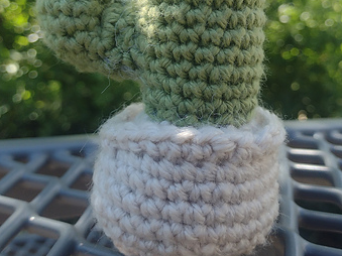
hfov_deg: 37.5
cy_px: 59
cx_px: 190
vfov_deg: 28.1
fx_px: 504
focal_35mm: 51
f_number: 1.7
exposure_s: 1/579
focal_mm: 4.71
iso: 100
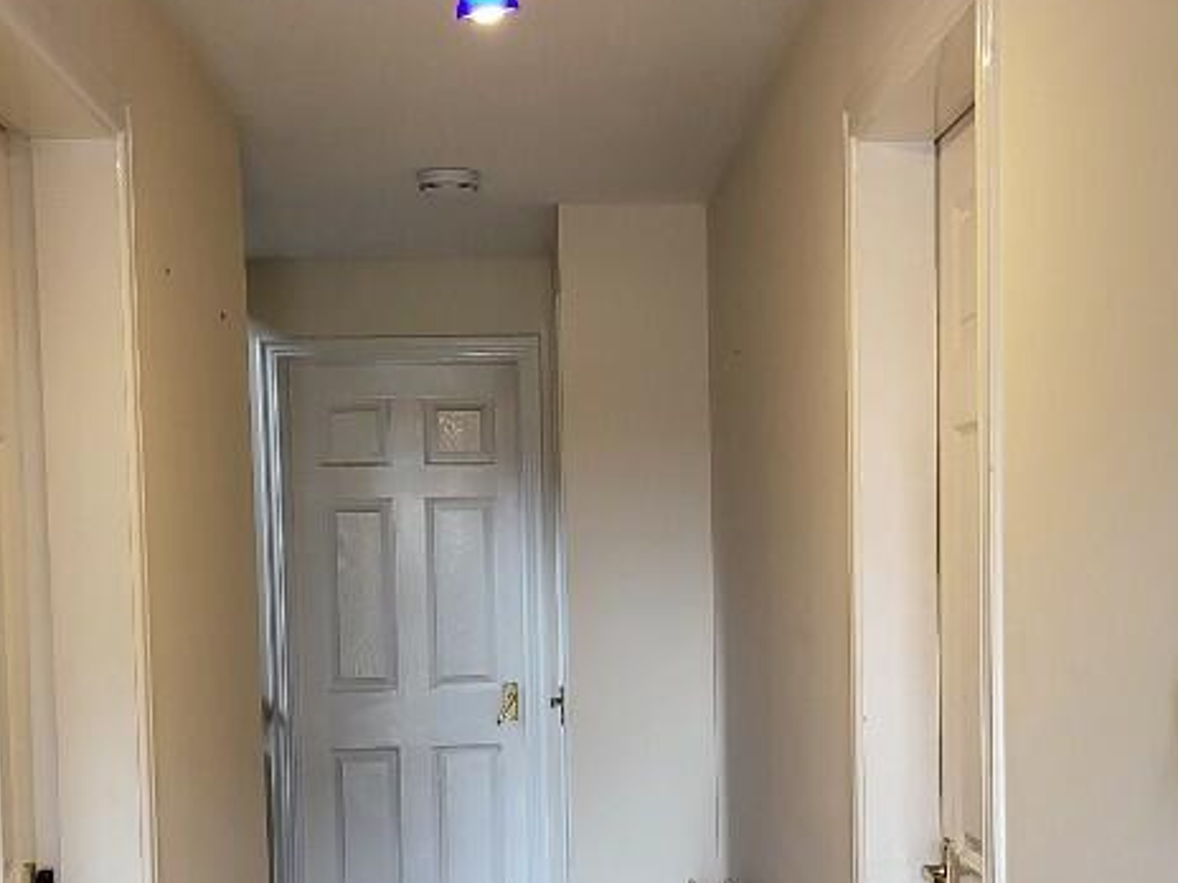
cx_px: 640
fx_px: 1804
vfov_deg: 27.2
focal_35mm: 53
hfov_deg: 36.1
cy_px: 655
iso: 160
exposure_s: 1/100
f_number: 1.8
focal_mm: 5
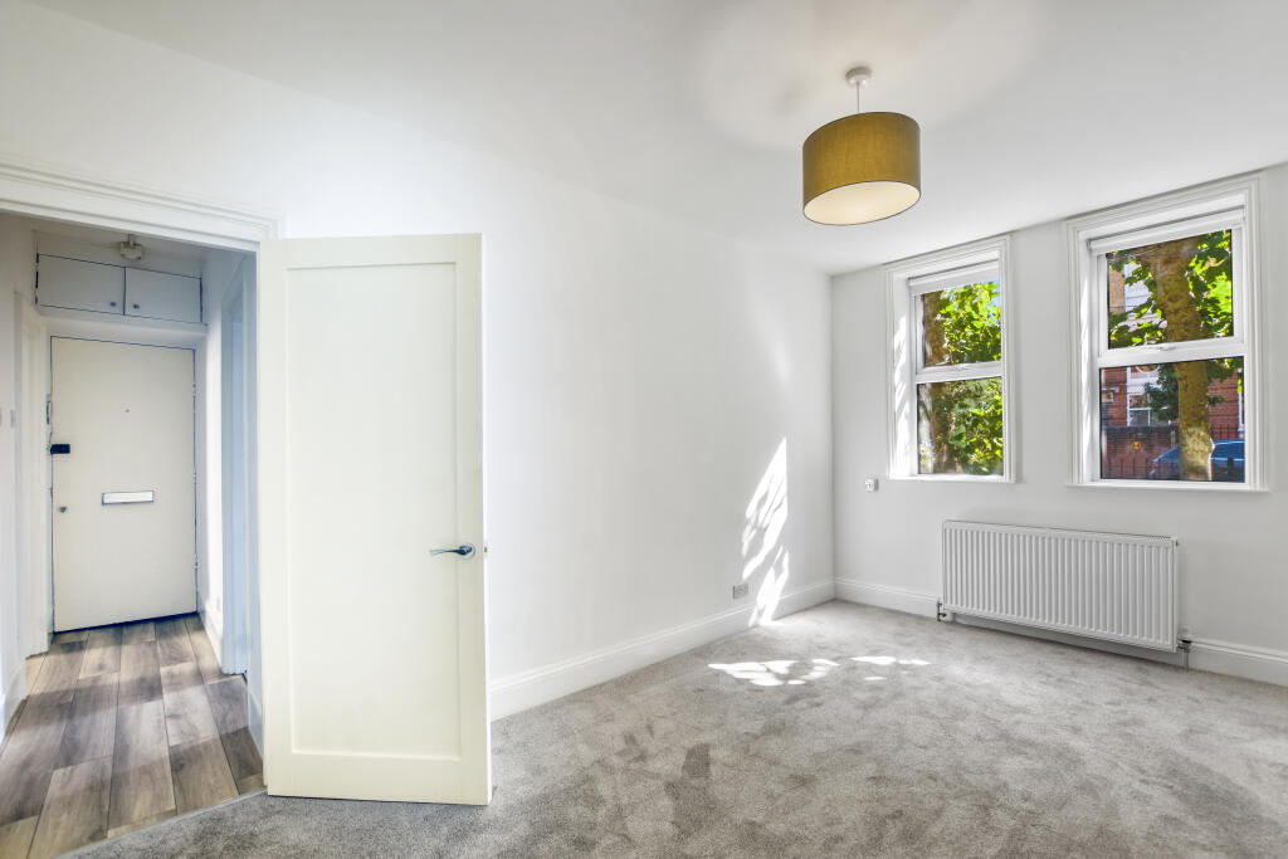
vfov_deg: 77.3
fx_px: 537
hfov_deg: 100.4
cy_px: 430
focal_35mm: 15
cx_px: 644
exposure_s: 1/3
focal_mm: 10
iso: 160
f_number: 6.3
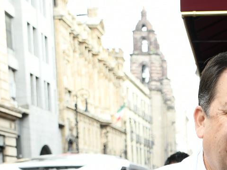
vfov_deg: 13.0
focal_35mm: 110
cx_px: 277
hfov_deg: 17.0
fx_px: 722
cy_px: 230
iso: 160
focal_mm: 23
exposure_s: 1/100
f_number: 3.8
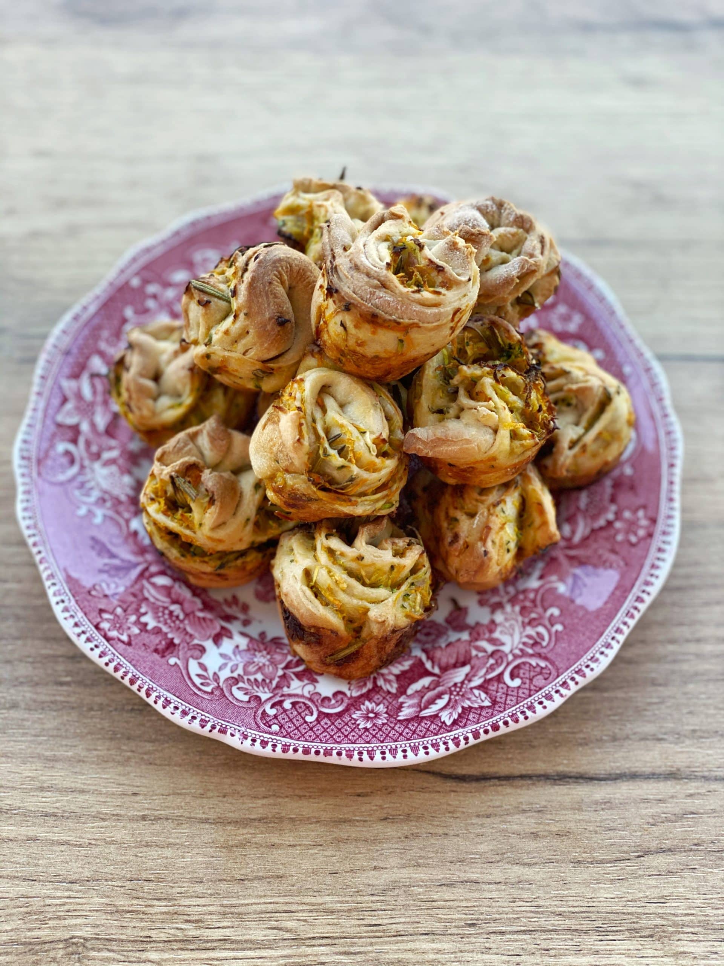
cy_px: 483
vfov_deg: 36.8
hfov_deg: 28.0
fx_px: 1450
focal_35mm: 52
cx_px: 362
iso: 80
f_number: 2
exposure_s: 1/122
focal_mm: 6
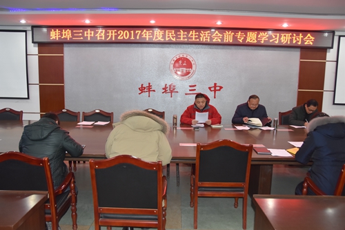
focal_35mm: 30
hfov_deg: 61.9
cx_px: 172
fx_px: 287
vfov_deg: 43.6
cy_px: 115
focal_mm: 20
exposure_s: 1/60
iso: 900
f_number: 3.5
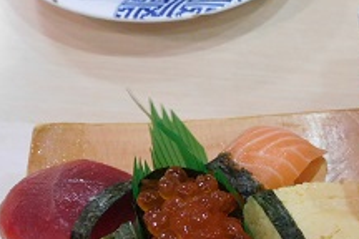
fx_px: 588
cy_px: 262
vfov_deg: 21.8
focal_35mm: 59
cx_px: 366
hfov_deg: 31.2
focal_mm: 4.5
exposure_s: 1/30
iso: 400
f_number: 3.4
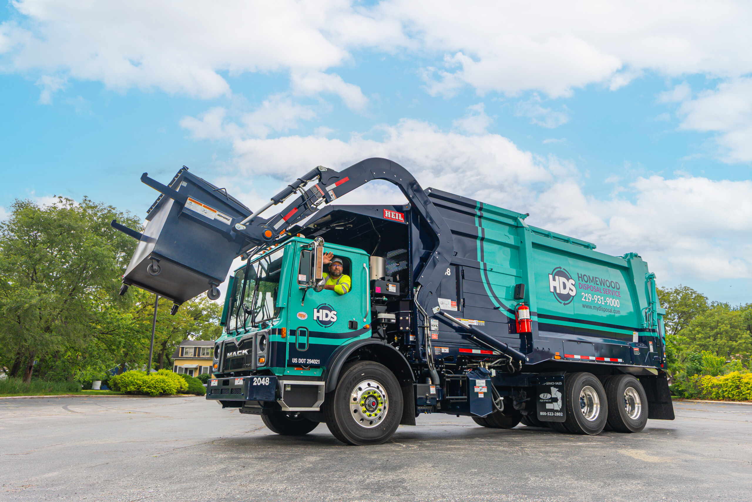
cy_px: 251
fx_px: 502
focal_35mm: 24
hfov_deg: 73.7
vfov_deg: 53.2
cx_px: 376
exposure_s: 1/200
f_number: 8
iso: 160
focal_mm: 24
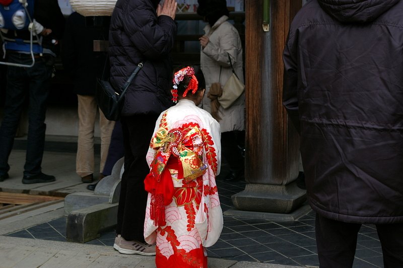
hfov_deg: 29.9
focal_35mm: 68
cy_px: 134
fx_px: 755
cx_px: 202
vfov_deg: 20.1
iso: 200
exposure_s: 1/90
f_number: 8
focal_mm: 45
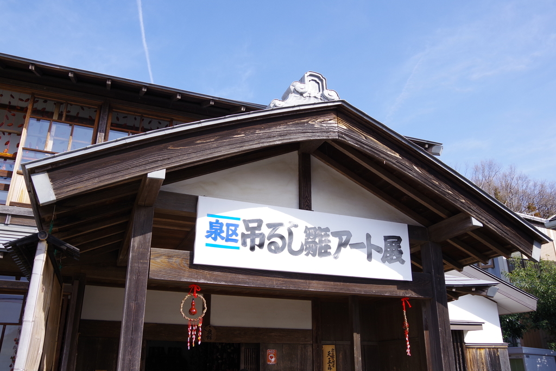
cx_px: 278
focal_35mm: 27
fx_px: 417
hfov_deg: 67.4
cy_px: 186
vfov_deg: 47.9
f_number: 7.1
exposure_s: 1/250
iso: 200
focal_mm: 18
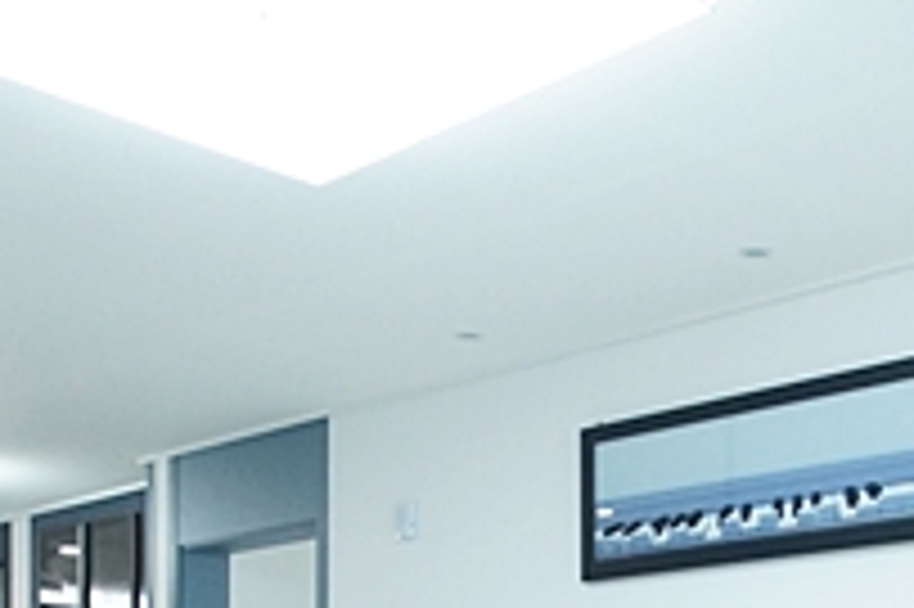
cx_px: 711
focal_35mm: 59
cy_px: 770
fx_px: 1497
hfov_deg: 33.1
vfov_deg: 21.0
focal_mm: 10
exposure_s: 1/125
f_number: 5
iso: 800
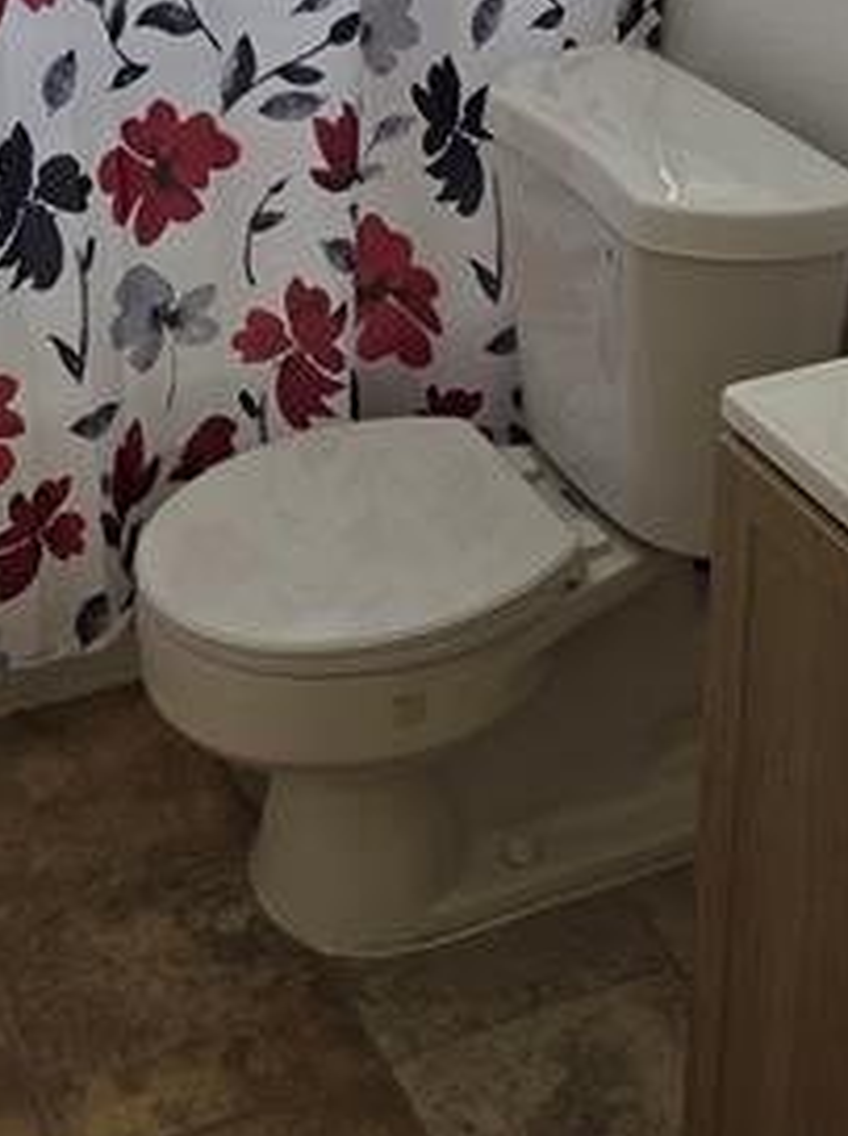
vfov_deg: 28.0
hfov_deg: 22.5
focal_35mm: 65
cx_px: 357
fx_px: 2130
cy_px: -17
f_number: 1.7
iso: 64
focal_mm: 6.3
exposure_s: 1/120
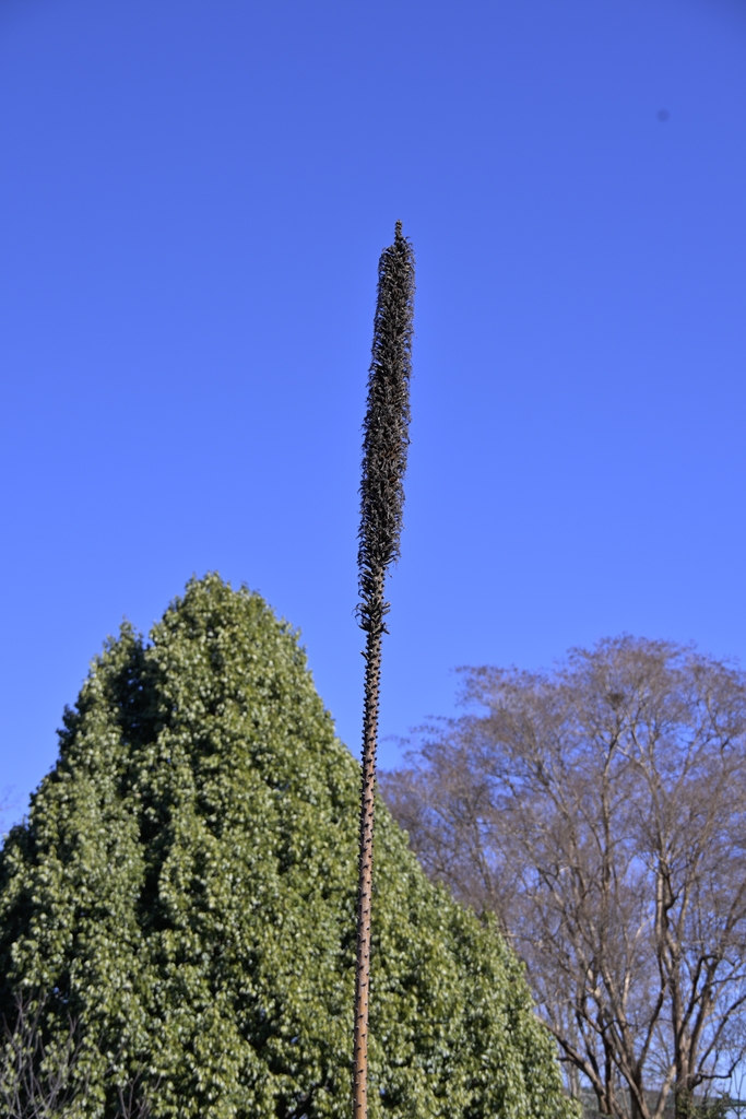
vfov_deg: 36.2
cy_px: 560
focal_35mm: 55
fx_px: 1709
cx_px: 373
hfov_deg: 24.6
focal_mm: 55
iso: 64
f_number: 7.1
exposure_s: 1/160
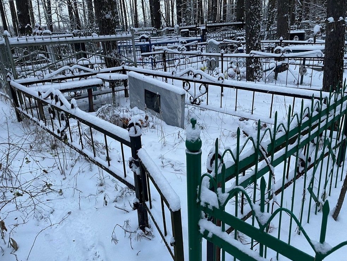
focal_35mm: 27
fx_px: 271
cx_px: 169
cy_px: 132
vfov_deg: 51.4
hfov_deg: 65.3
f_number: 1.6
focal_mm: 4.2
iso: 125
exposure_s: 1/96
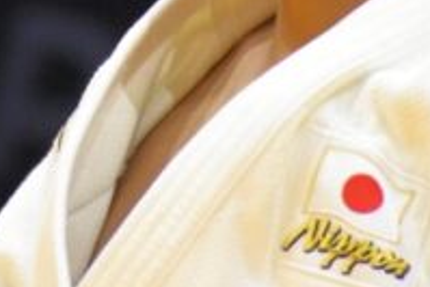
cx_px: -11
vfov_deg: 0.9
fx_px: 17977
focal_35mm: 1504
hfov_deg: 1.4
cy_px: -86
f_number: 7.1
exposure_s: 1/640
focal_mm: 260
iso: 6400
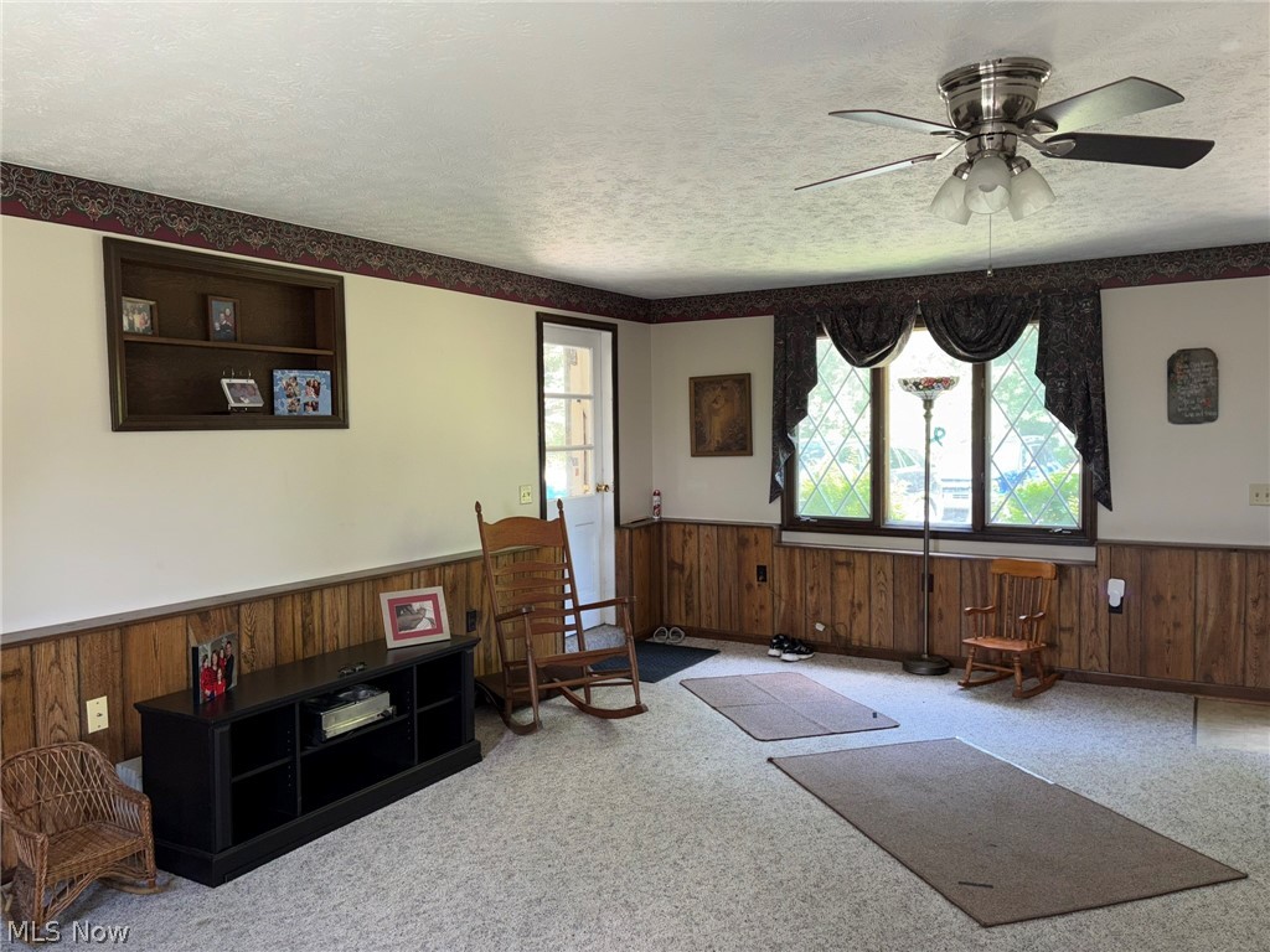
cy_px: 476
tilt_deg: -3.9
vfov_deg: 53.1
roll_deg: +1.5
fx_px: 954
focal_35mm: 26
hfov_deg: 67.3
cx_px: 635
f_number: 1.6
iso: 50
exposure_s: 1/26
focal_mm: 5.96
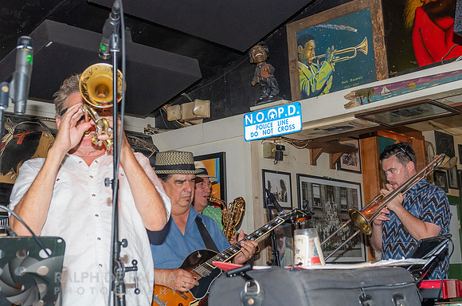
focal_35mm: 54
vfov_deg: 25.0
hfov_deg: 37.0
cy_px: 154
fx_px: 690
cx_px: 219
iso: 800
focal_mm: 27
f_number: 5
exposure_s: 1/200
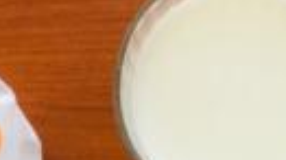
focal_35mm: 167
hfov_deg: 12.9
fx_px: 1264
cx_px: 227
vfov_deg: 6.5
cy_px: 493
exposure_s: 1/33
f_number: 2.2
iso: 125
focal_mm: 4.15
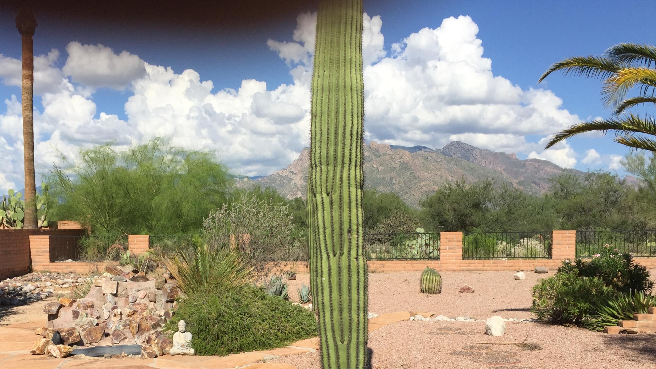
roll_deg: -0.8
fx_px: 696
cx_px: 281
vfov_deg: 28.9
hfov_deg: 50.3
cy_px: 305
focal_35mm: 40
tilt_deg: -5.6
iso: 32
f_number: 2.2
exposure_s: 1/3049
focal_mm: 4.15
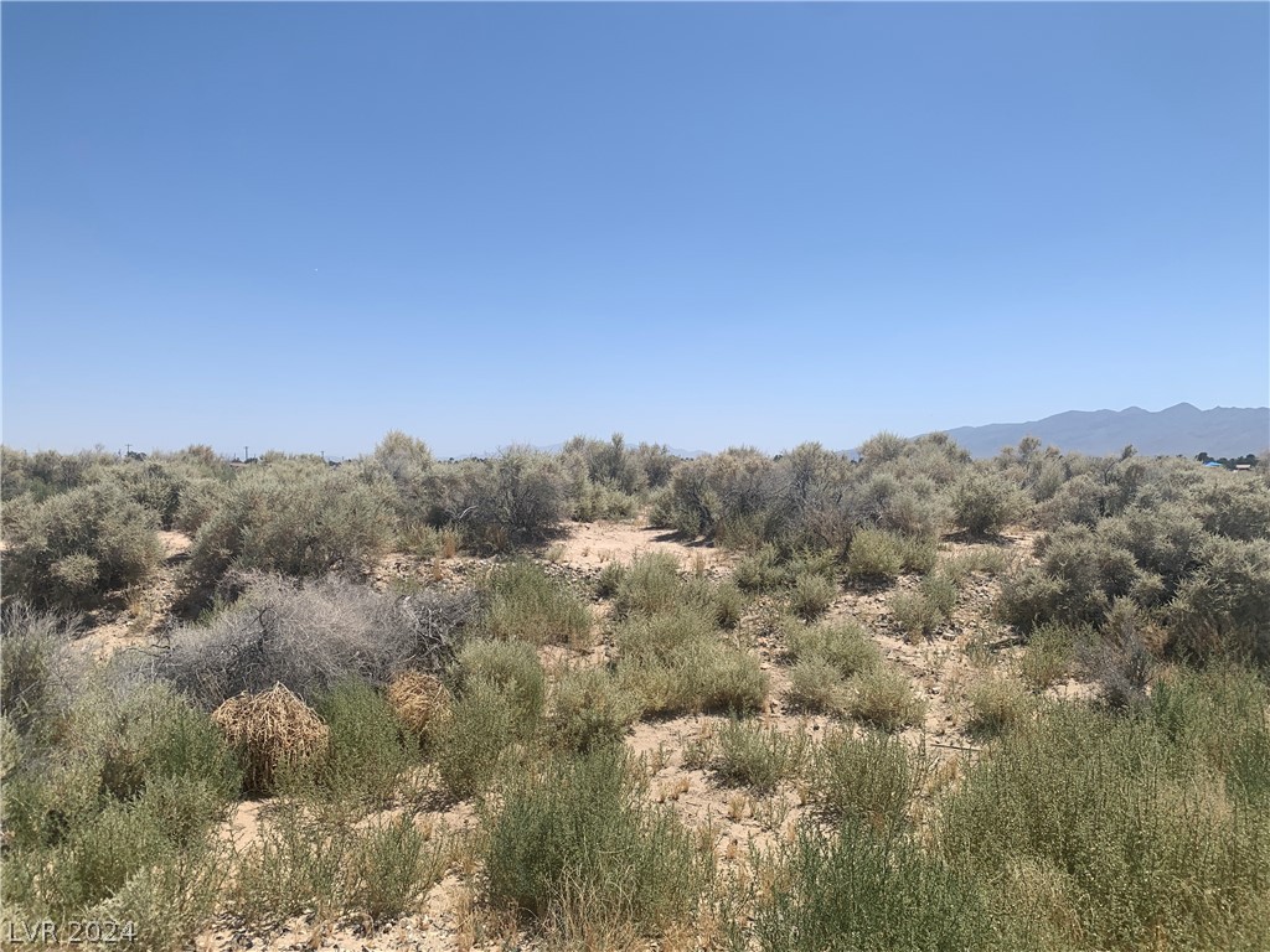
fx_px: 954
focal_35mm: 26
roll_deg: +0.0
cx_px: 635
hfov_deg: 67.3
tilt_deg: -1.3
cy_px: 476
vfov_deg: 53.1
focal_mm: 4.25
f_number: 1.8
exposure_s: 1/3521
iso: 25
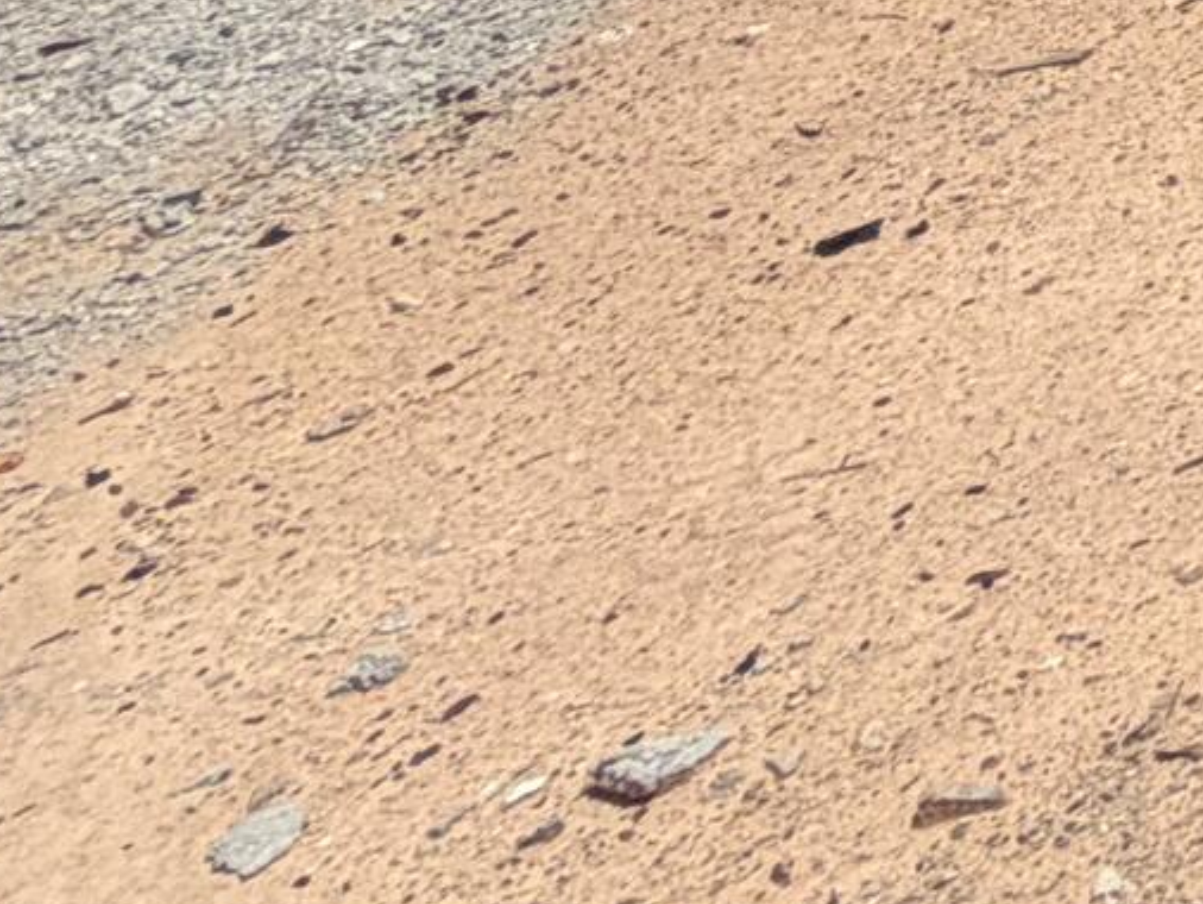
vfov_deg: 11.8
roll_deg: +0.0
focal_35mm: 83
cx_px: 3343
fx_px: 2886
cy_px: -1637
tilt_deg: +3.9
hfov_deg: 12.6
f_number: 2.2
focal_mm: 2.22
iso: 20
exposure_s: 1/1235
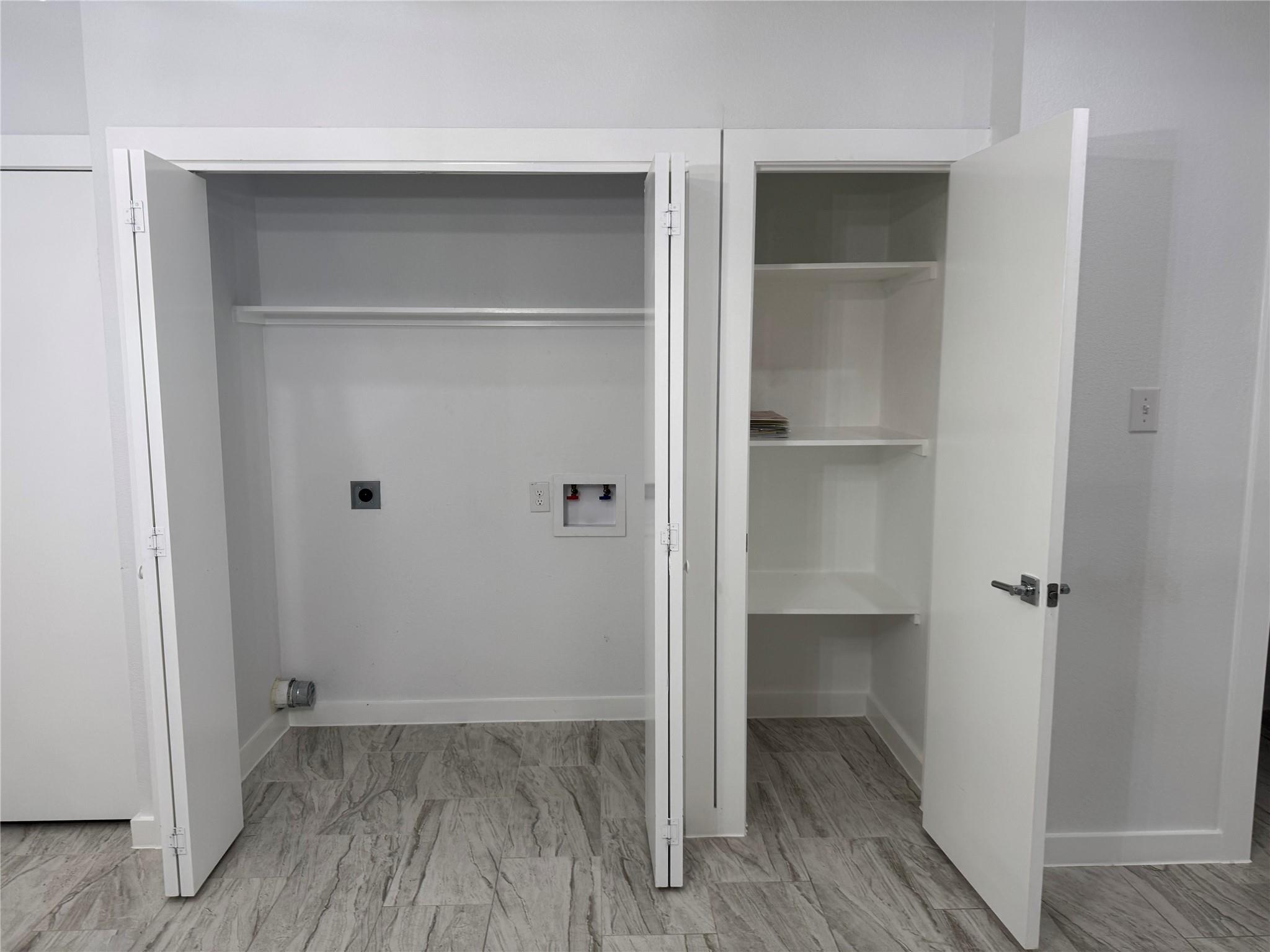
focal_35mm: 24
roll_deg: +2.2
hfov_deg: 71.6
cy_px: 476
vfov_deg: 56.8
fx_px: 881
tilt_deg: -4.0
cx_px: 635
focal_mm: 6.76
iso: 100
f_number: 1.78
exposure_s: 1/120
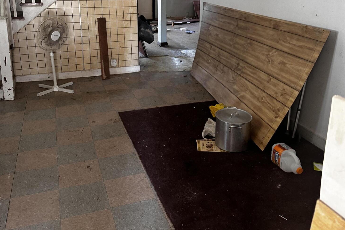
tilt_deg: -14.1
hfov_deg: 55.8
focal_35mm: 34
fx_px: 326
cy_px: 53
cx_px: 174
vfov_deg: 37.8
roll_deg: -0.7
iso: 400
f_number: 1.78
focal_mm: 6.86
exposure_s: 1/60
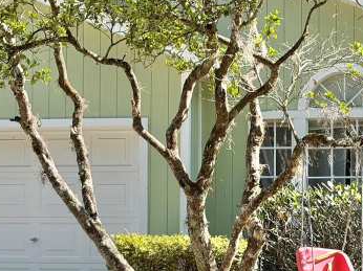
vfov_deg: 13.3
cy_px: 177
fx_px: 1163
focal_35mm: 111
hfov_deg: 17.7
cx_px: 243
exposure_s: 1/1543
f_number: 1.78
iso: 64
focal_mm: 6.76
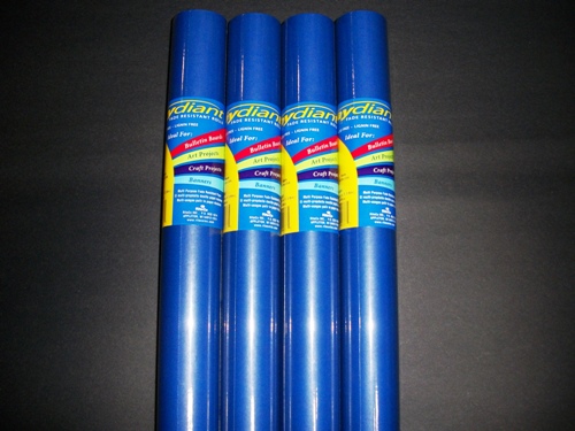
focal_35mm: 35
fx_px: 581
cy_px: 216
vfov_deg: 40.7
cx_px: 288
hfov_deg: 52.6
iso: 200
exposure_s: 1/125
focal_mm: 6.3
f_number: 3.1
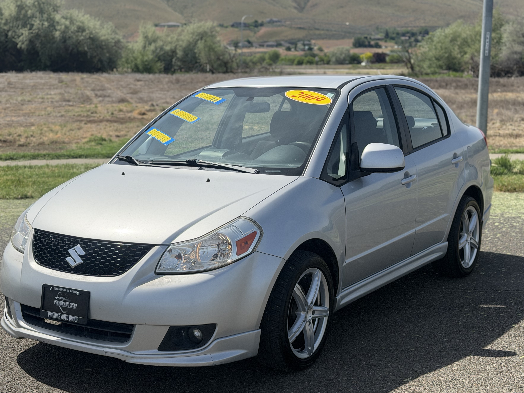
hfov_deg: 34.9
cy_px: 207
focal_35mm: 55
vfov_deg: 26.6
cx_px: 242
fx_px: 833
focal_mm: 6.76
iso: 100
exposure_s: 1/8772
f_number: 1.78
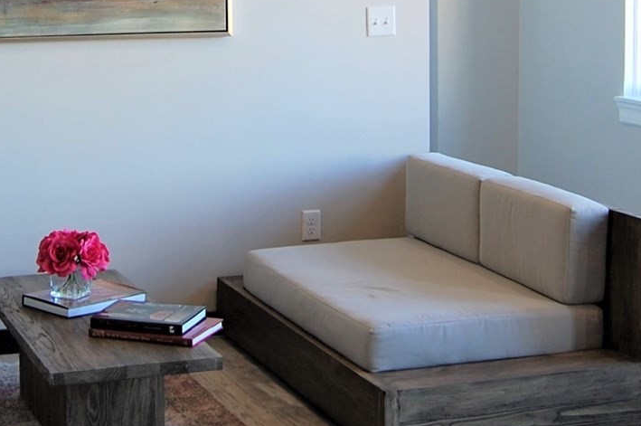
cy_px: -19
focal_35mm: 78
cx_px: 237
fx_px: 1387
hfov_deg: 25.9
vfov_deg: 17.0
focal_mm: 18
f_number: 4
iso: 200
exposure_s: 1/60
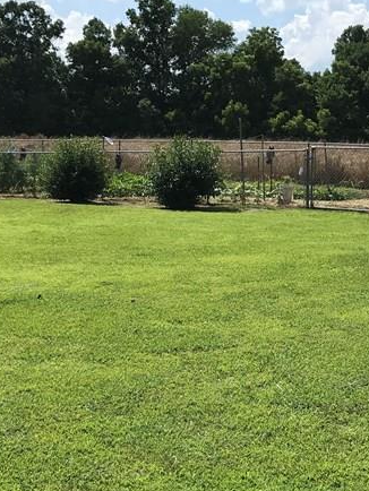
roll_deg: -1.9
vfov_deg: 29.3
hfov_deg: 22.1
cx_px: 258
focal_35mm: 66
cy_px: 299
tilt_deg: -9.1
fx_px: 937
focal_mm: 3.99
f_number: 1.8
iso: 20
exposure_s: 1/3096
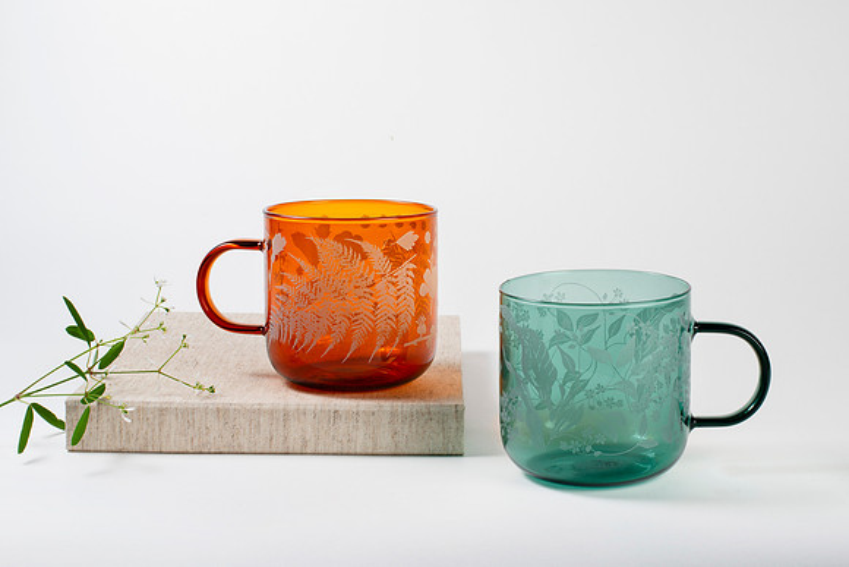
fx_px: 1526
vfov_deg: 21.0
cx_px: 496
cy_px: 322
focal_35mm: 65
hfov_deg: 31.0
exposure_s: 1/160
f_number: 14
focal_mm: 50
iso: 100
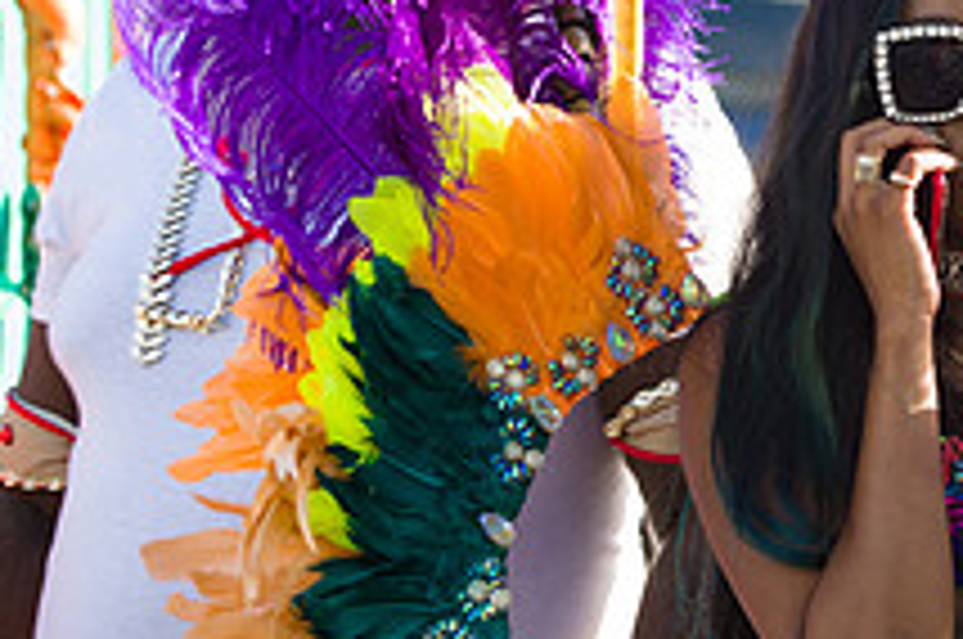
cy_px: 261
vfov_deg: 5.1
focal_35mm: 271
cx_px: 1012
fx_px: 7238
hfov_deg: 7.6
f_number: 4.5
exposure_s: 1/160
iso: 100
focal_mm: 100
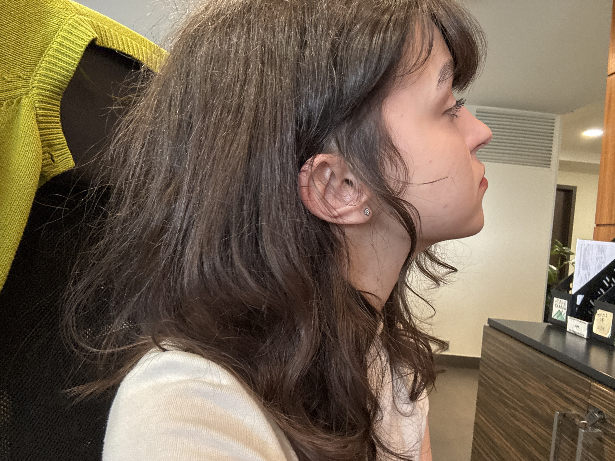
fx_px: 409
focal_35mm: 23
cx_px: 308
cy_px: 230
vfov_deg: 58.9
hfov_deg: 73.9
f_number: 1.9
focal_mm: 2.69
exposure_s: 1/60
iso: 160
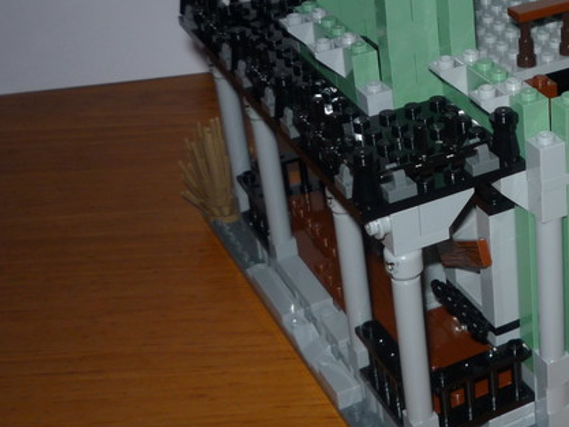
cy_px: 151
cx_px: 598
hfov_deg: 26.3
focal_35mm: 69
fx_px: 1135
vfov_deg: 21.3
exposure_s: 1/30
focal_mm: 5.2
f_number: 4
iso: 100
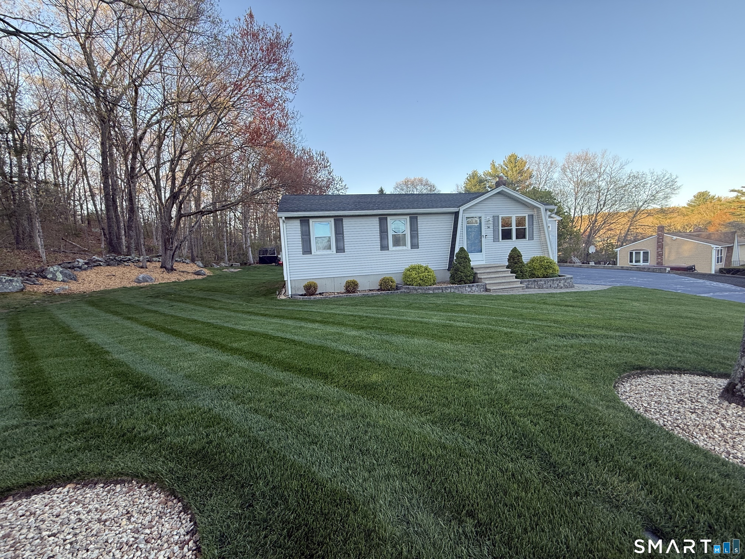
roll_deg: +3.2
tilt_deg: -4.0
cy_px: 280
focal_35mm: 14
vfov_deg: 85.7
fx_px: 301
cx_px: 372
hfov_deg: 102.1
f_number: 2.2
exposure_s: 1/176
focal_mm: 2.22
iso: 64
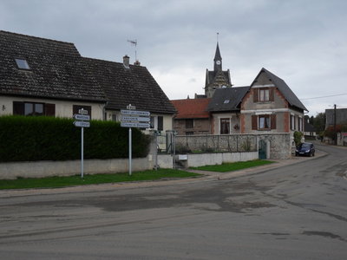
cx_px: 174
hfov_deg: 44.8
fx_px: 421
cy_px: 130
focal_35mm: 42
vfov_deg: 34.3
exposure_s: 1/180
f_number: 4.2
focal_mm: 7.6
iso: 80
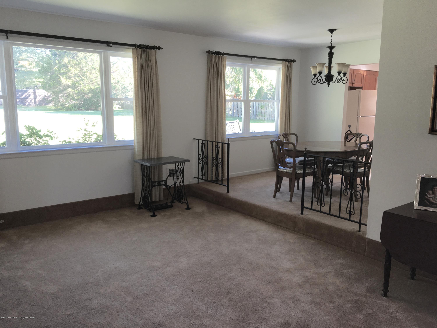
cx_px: 218
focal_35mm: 29
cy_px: 164
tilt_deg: -8.4
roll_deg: -0.3
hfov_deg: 61.7
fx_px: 366
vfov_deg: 48.2
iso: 25
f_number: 2.2
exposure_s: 1/38
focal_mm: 4.15
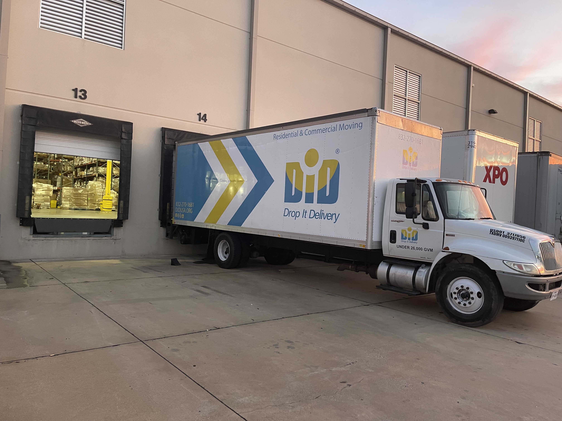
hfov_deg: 67.3
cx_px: 281
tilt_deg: -0.2
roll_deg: -2.9
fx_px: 422
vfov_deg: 53.1
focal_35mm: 26
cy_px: 210
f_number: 1.6
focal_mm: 5.1
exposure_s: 1/60
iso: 400
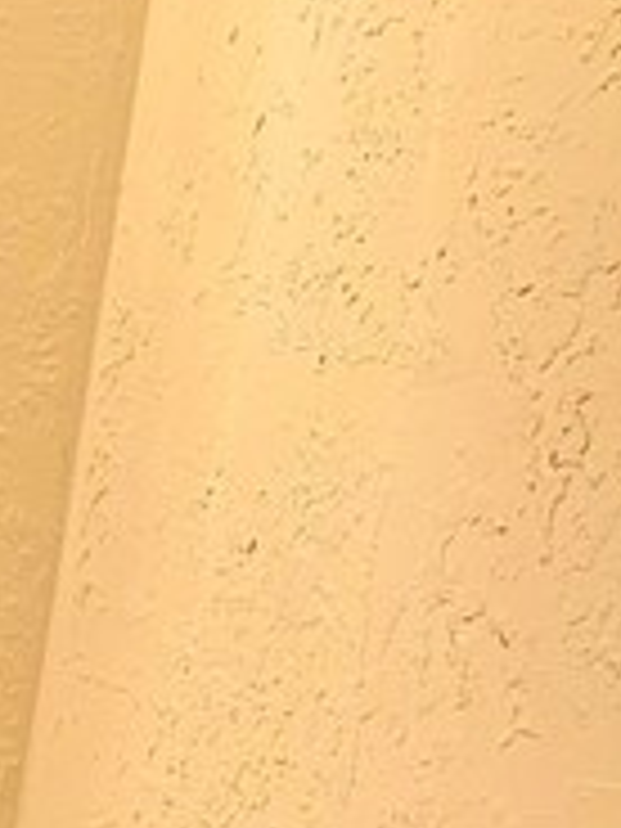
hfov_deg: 9.9
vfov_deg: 13.7
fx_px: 3325
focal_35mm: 139
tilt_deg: -15.5
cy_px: 1084
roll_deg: -4.7
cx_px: -594
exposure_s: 1/60
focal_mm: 5.1
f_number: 1.6
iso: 100
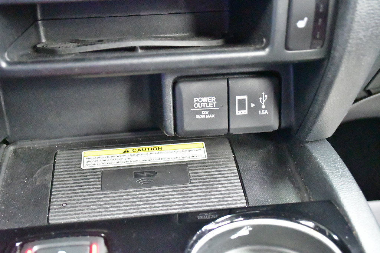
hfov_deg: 36.9
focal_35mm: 54
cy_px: 126
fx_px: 570
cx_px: 190
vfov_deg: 25.1
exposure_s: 1/40
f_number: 5
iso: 40000
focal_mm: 36
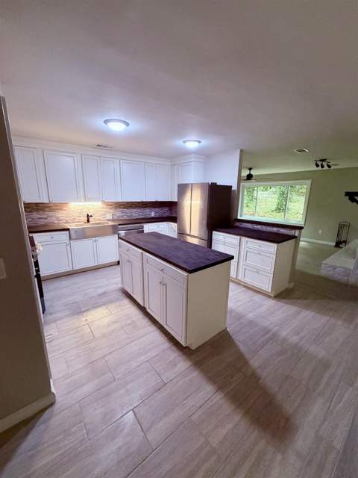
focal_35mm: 14
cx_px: 179
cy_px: 239
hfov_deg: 85.7
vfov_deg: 102.1
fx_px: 193
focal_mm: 2.22
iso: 320
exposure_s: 1/60
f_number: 2.2
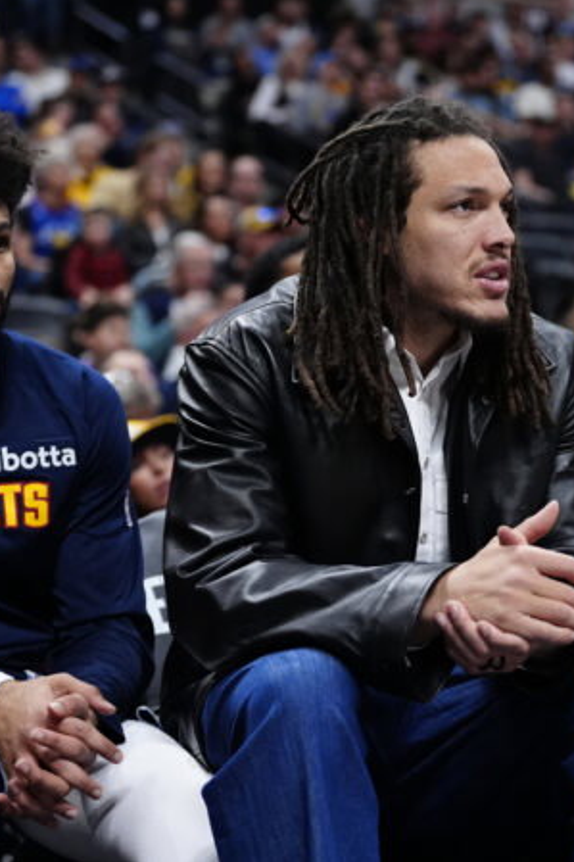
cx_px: 415
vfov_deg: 19.3
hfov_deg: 12.9
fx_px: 2537
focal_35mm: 106
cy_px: 431
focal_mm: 70
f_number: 2.8
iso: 4000
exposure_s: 1/1600
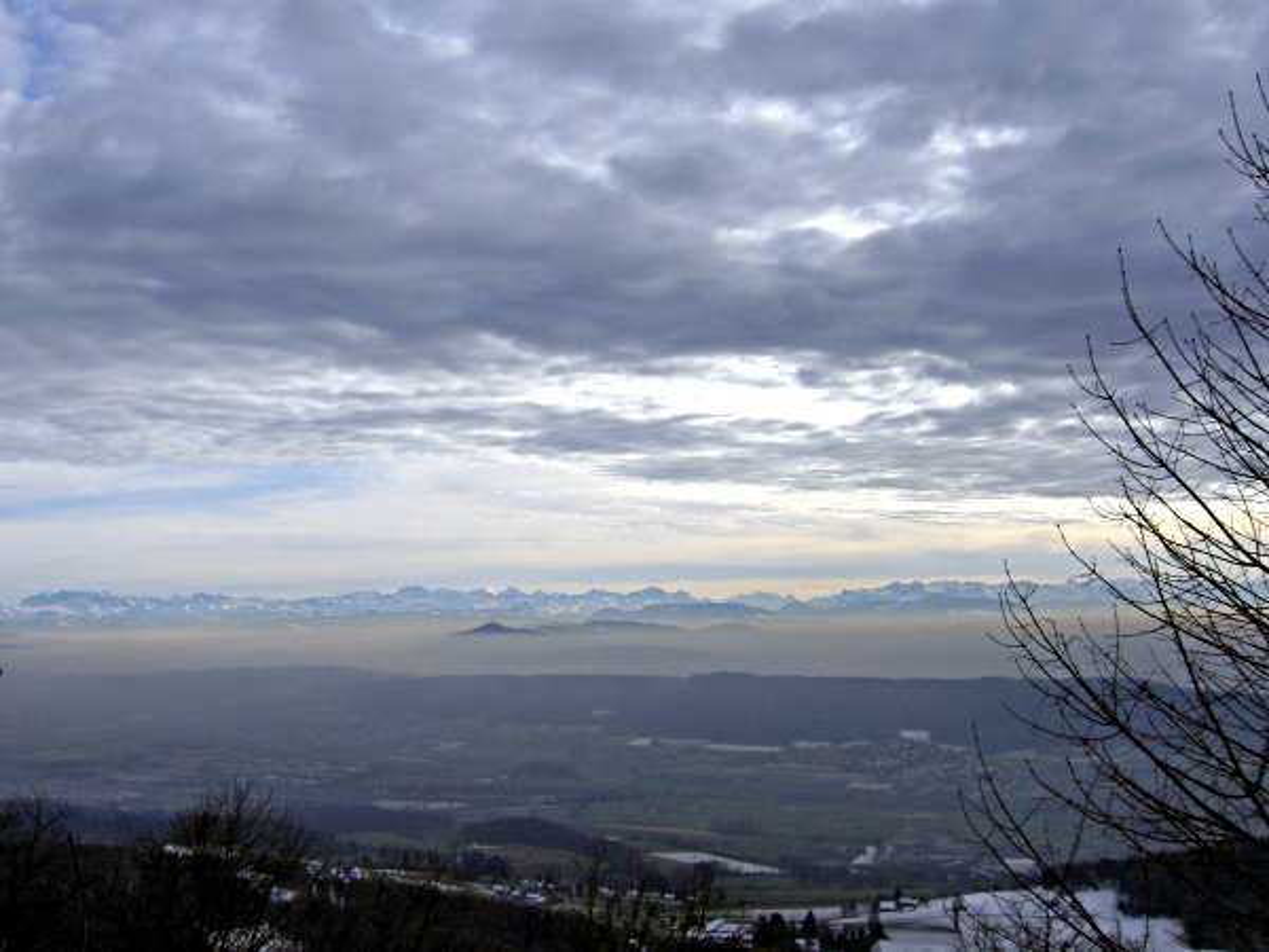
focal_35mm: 34
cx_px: 634
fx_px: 1246
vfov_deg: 41.8
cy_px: 476
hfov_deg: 54.0
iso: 50
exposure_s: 1/800
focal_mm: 5.6
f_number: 4.7
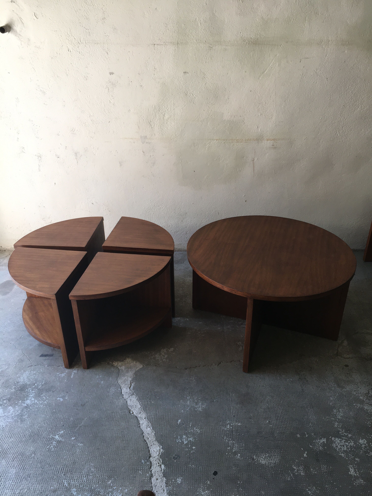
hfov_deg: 48.2
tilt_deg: -29.9
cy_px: 248
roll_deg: +0.8
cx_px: 186
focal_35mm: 29
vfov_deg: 61.7
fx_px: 416
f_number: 2.2
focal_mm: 4.15
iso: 40
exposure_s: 1/100
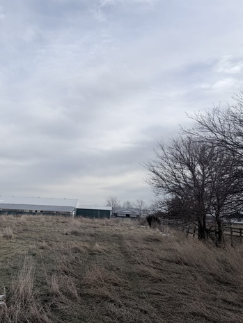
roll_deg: -2.9
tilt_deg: +8.9
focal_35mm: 33
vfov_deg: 55.3
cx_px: 46
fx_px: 309
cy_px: 161
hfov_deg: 41.0
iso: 80
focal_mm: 6.76
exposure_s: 1/6711
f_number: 1.78
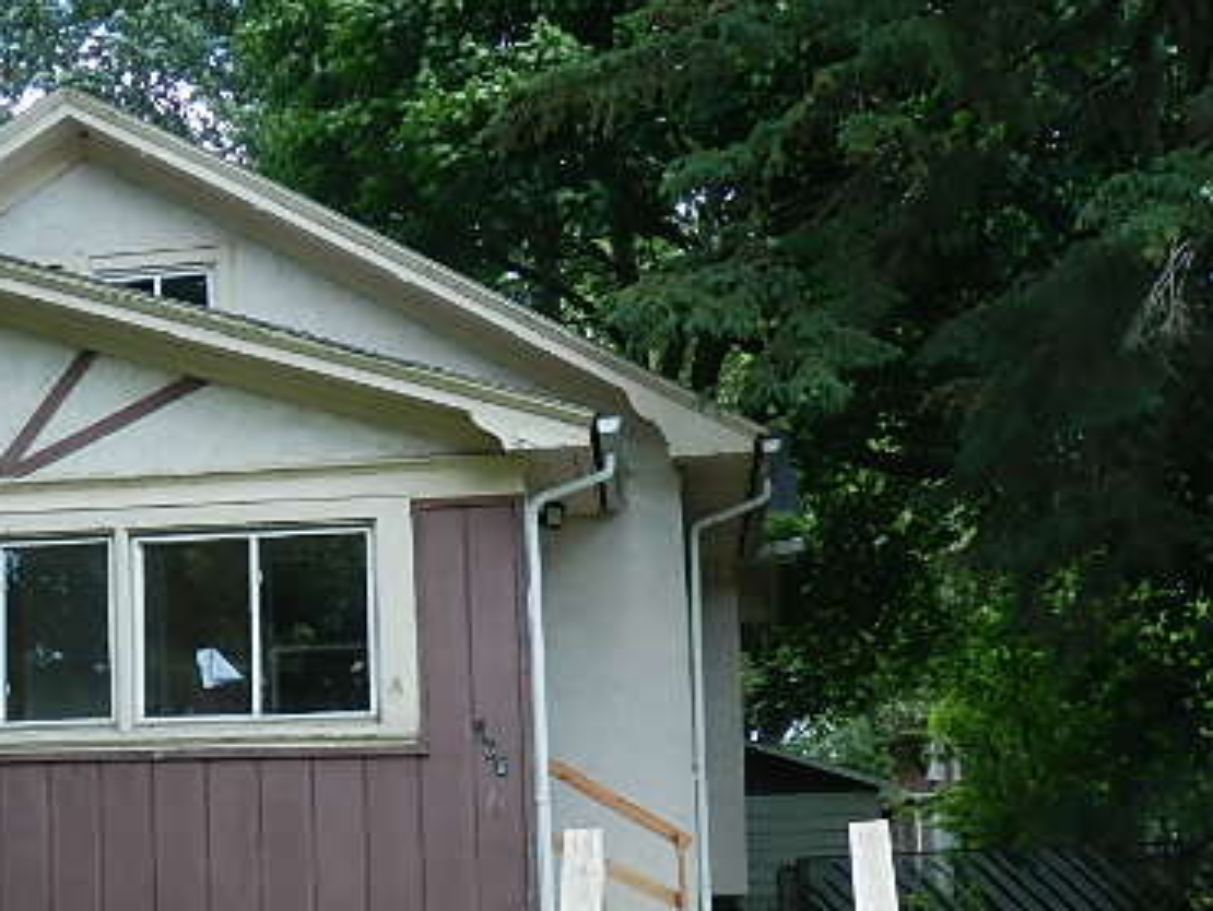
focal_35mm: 64
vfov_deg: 22.6
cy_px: 727
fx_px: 2244
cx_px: 193
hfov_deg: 29.4
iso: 80
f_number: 3.6
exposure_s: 1/125
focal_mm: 6.6
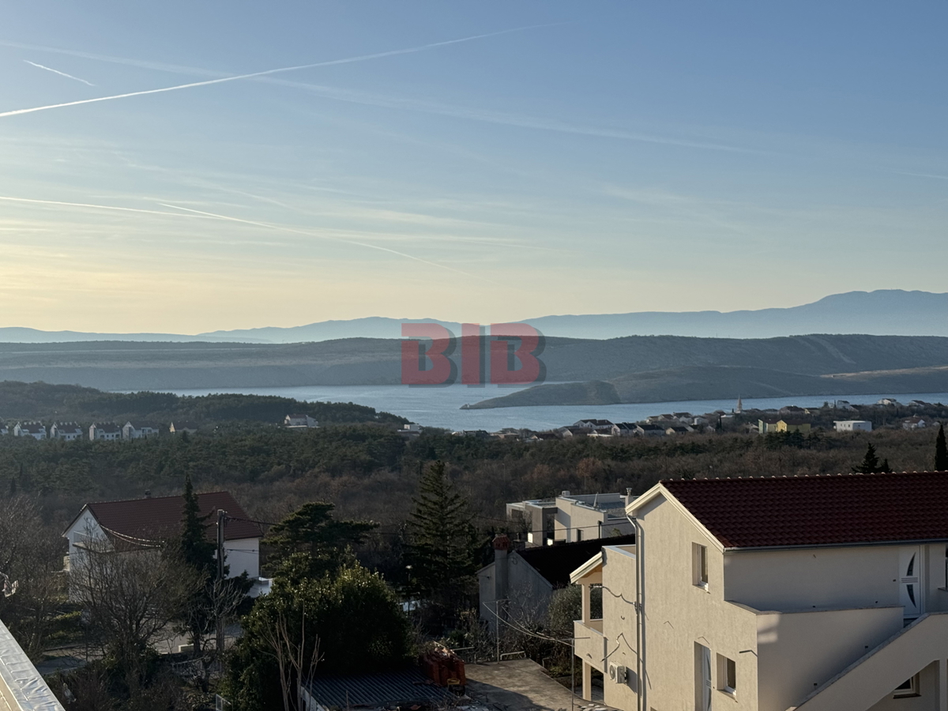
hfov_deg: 39.7
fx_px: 1315
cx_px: 474
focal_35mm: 48
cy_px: 356
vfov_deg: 30.3
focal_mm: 6.76
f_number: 1.78
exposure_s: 1/7092
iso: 64
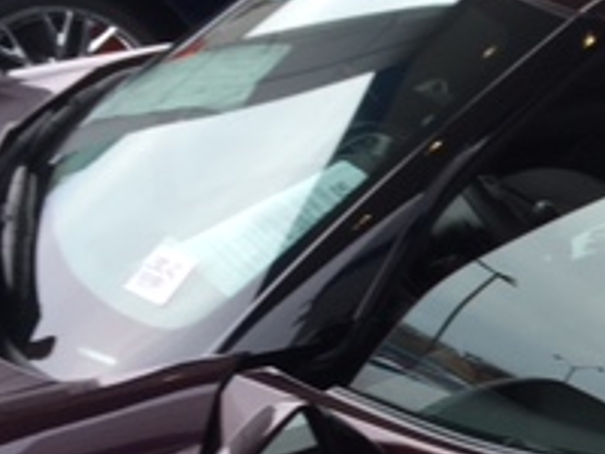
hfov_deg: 18.9
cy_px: 203
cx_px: 865
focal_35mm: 93
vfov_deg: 15.9
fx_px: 1625
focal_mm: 4.15
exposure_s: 1/255
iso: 25
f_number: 2.2
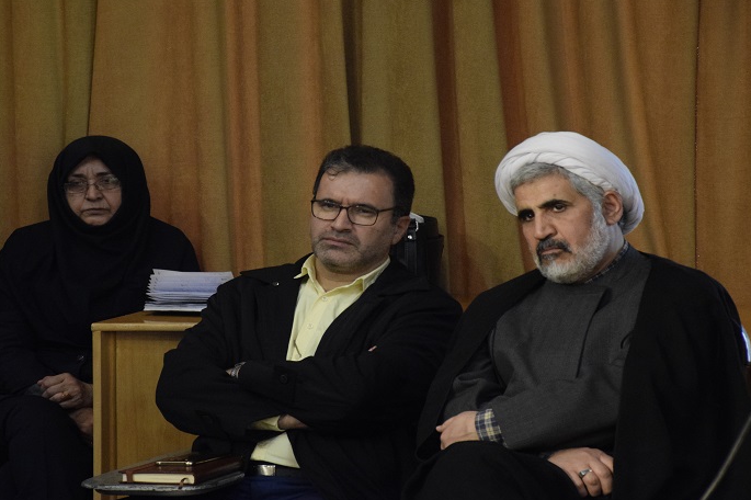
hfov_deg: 11.9
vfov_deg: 7.9
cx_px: 356
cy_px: 246
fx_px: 3598
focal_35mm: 173
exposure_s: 1/50
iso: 3200
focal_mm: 105
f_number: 5.6
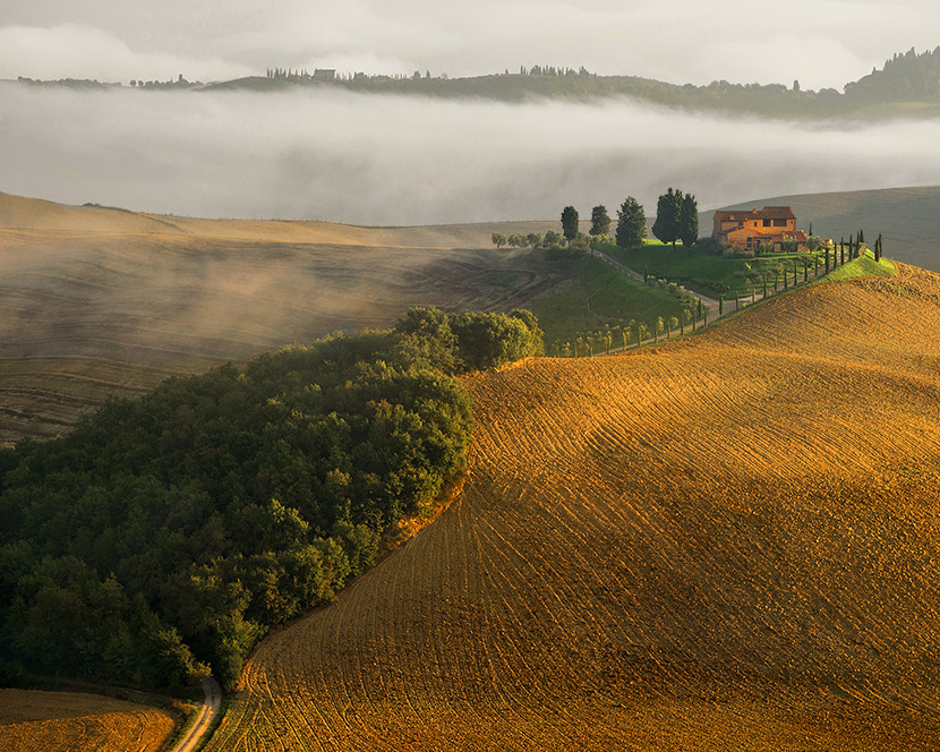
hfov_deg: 10.7
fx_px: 5035
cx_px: 564
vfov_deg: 8.5
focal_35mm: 181
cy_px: 376
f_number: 14
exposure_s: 1/15
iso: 100
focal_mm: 160
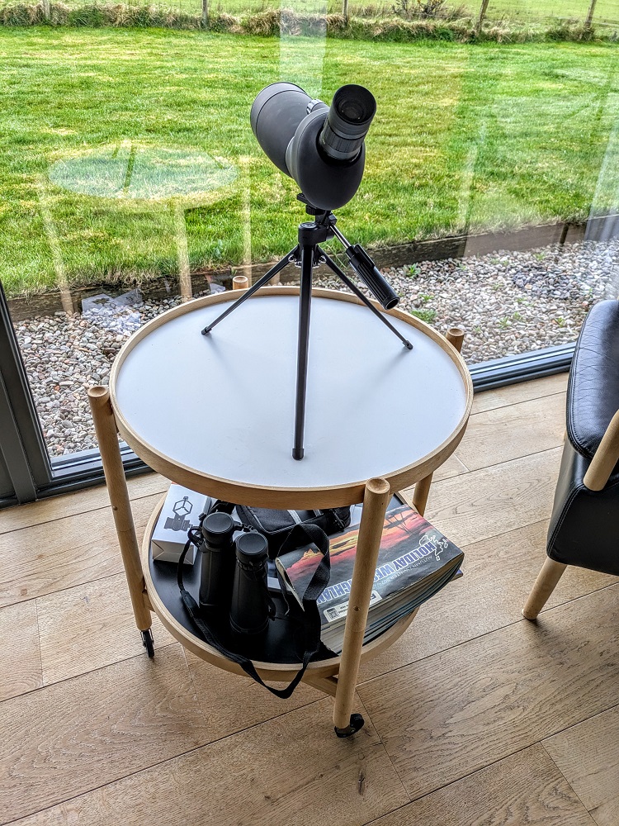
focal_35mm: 25
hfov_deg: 54.9
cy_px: 413
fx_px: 596
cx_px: 310
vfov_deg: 69.4
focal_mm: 5.43
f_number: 1.89
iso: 70
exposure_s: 1/100
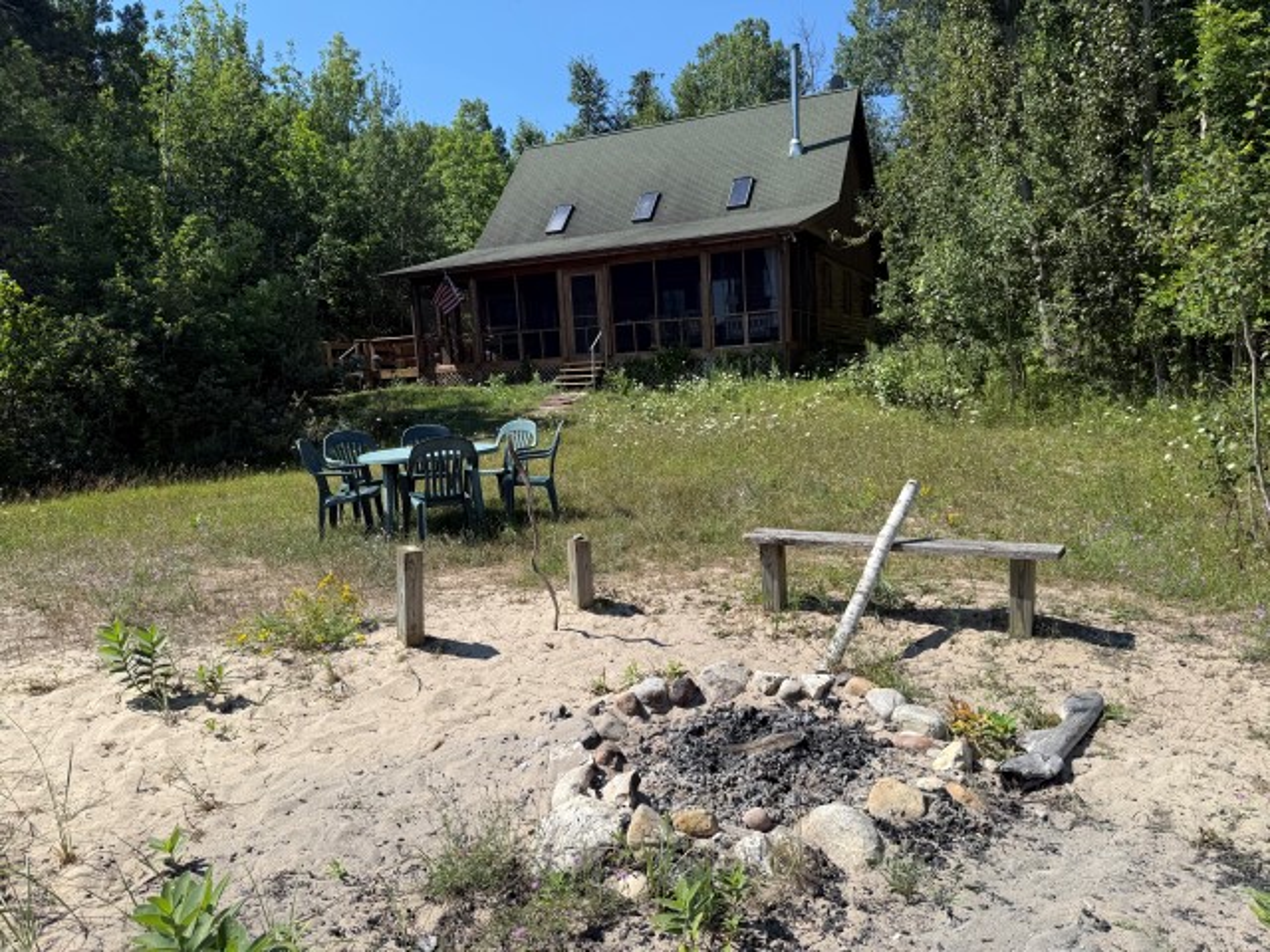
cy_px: 476
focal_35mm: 24
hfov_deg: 71.6
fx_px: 881
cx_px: 635
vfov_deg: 56.8
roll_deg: +3.1
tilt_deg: -6.1
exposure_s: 1/3953
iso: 80
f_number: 1.78
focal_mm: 6.76
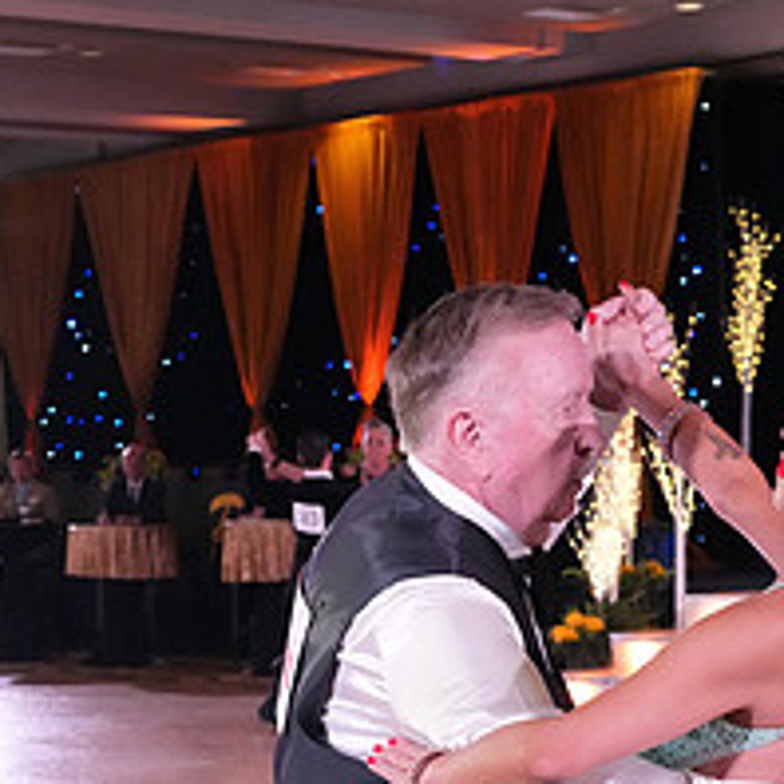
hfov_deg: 16.3
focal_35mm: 107
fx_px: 2742
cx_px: 461
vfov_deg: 15.5
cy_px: 1033
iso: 10000
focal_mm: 43
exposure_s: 1/400
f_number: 6.3
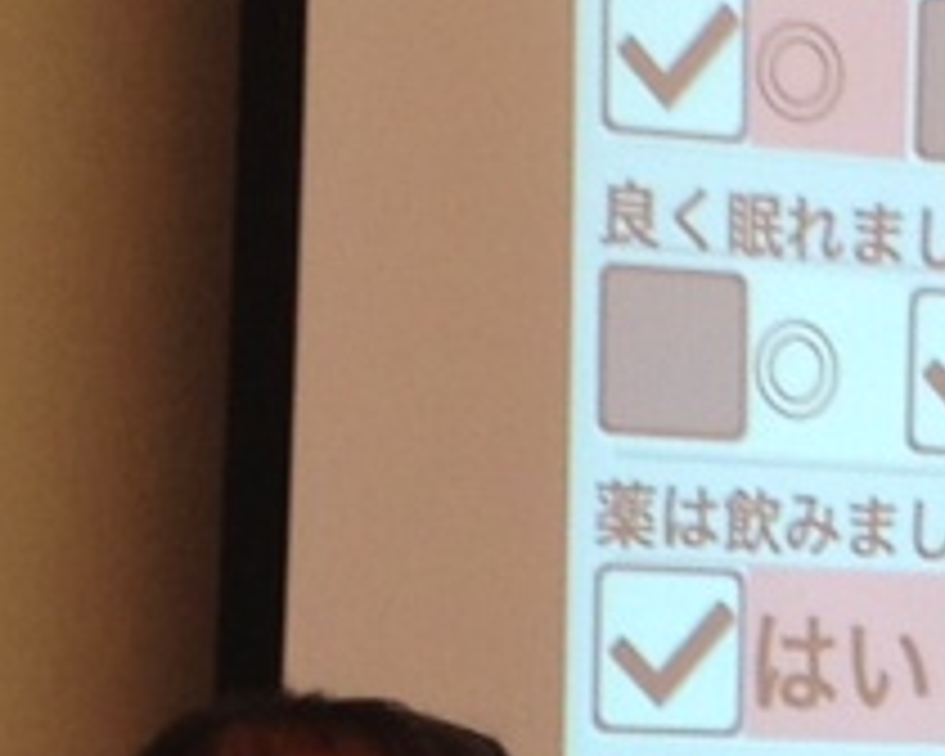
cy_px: 850
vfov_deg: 5.8
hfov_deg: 7.3
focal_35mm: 265
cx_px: 774
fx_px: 7412
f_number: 2.4
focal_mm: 4.28
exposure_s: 1/40
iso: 50
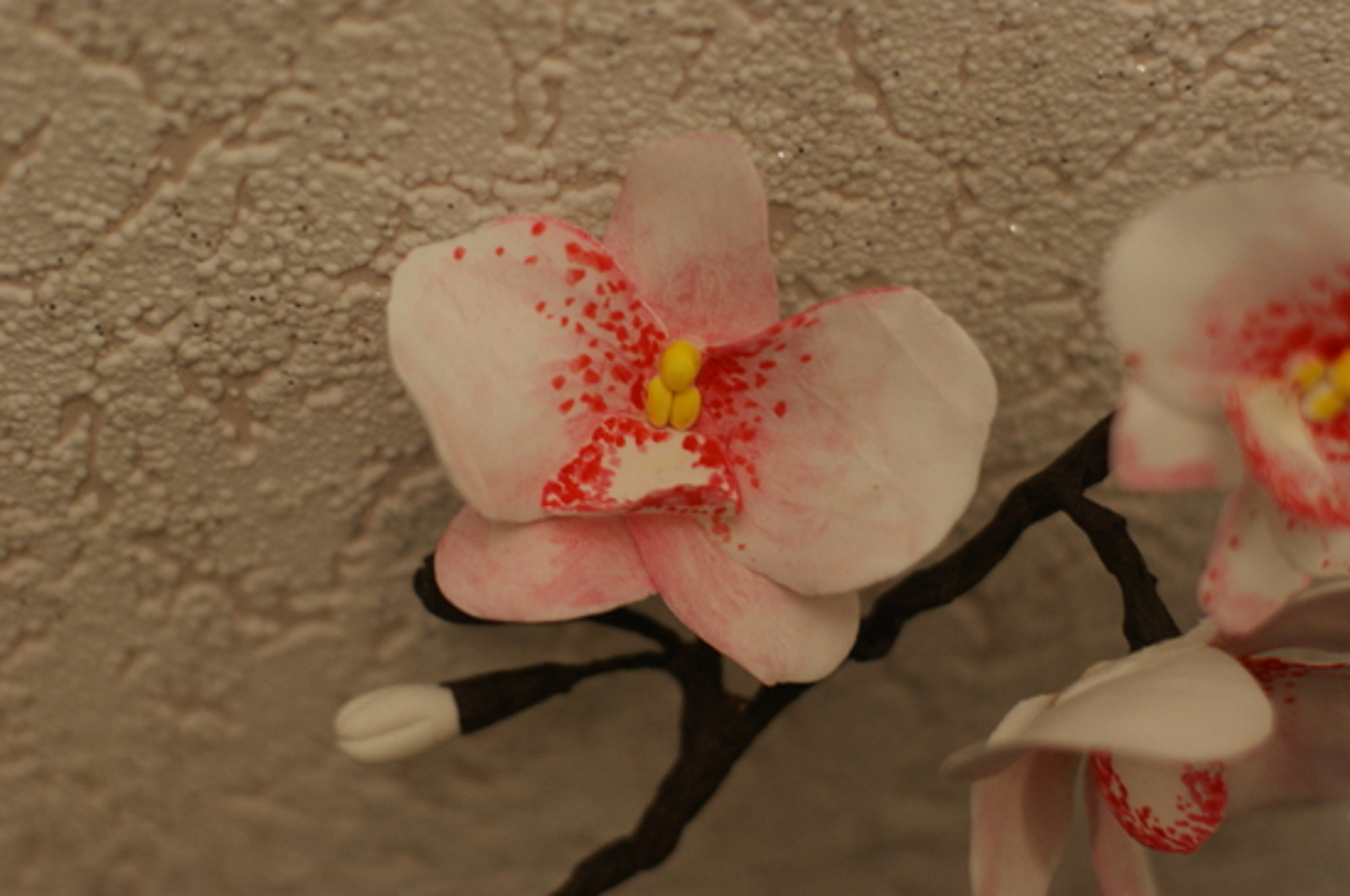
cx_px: 675
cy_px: 448
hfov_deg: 27.0
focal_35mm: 75
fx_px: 2808
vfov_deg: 18.1
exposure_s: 1/80
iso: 320
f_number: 2
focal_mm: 50
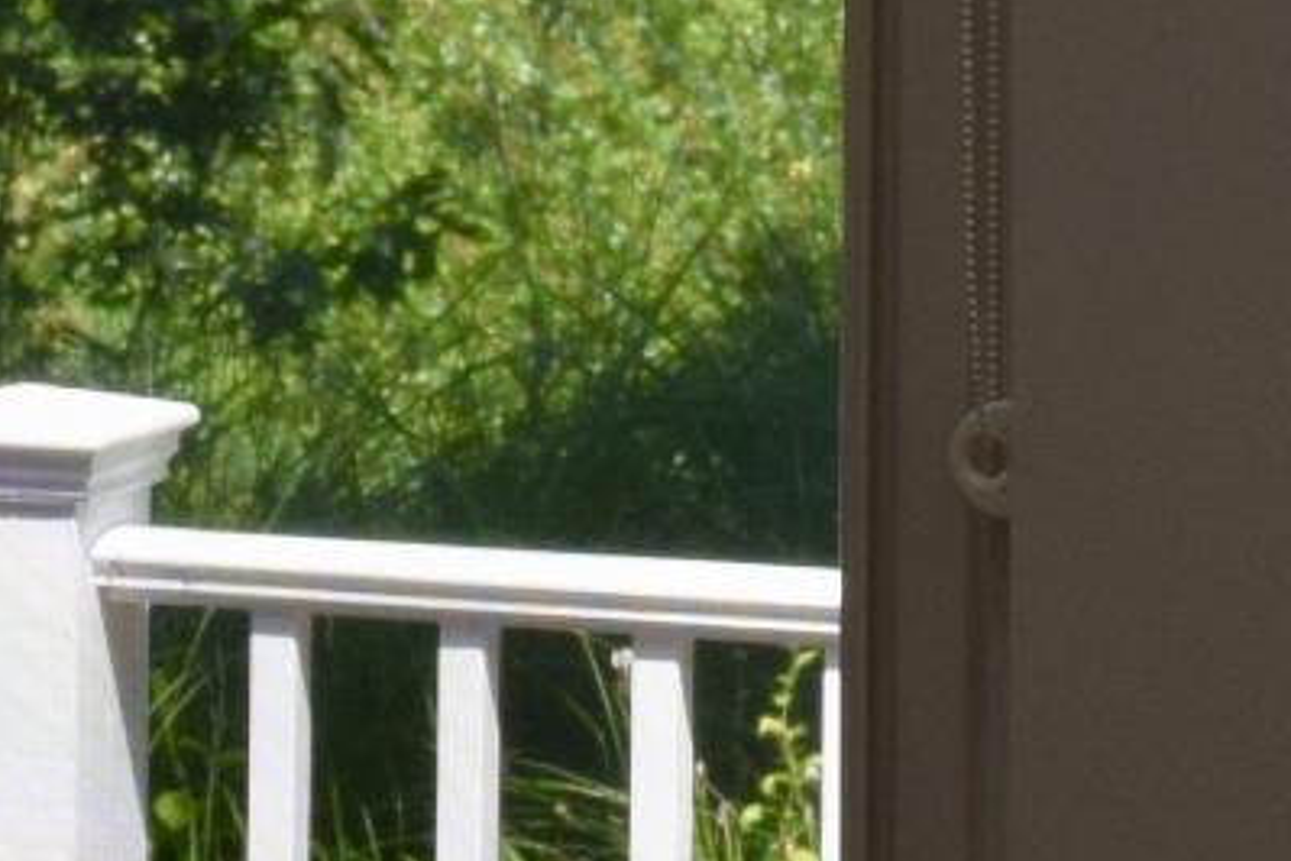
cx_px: 838
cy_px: -450
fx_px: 12120
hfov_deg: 6.1
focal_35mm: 338
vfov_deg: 4.0
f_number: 8
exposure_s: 1/250
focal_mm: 30
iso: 200
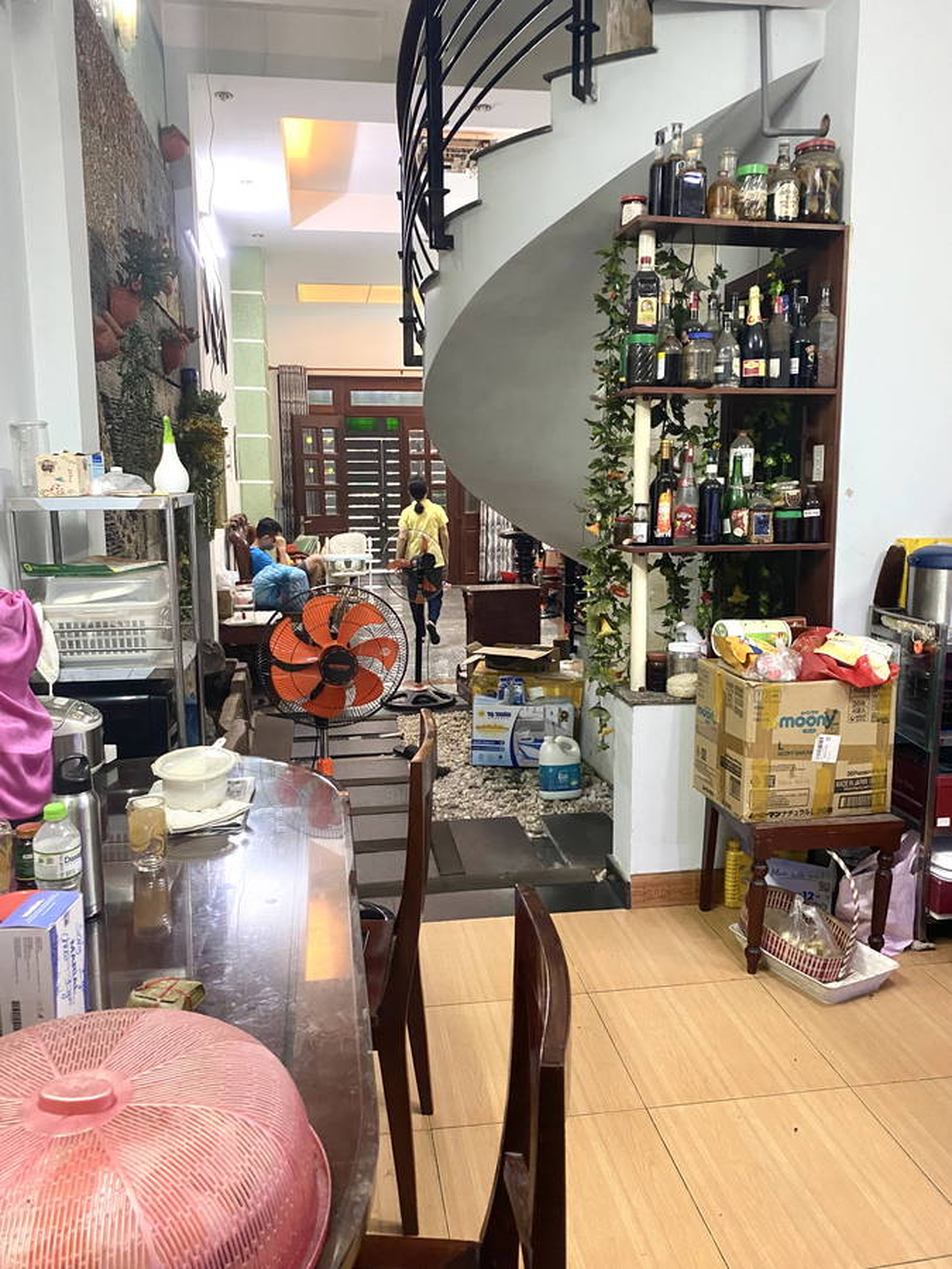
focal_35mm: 26
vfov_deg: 67.3
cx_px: 476
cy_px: 634
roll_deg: -0.2
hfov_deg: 53.1
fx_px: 953
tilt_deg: -7.0
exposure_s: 1/33
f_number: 1.8
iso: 400
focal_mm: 4.25
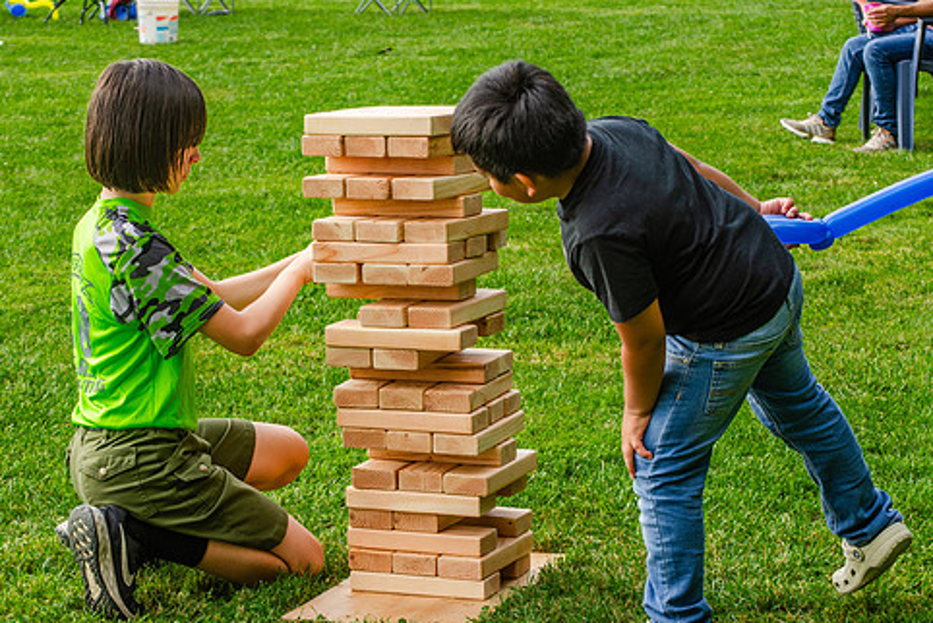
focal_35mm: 99
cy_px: 271
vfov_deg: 13.8
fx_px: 2567
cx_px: 463
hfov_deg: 20.6
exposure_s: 1/200
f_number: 7.1
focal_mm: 55
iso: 200
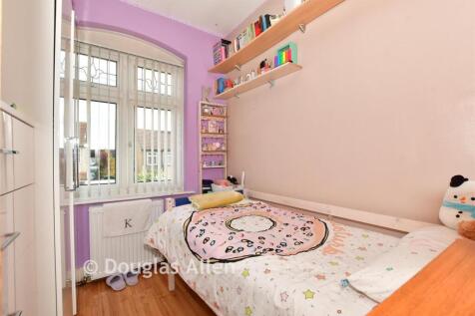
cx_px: 238
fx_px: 198
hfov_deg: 100.4
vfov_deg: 77.3
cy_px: 158
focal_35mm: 15
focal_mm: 10
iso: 400
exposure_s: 1/125
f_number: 7.1
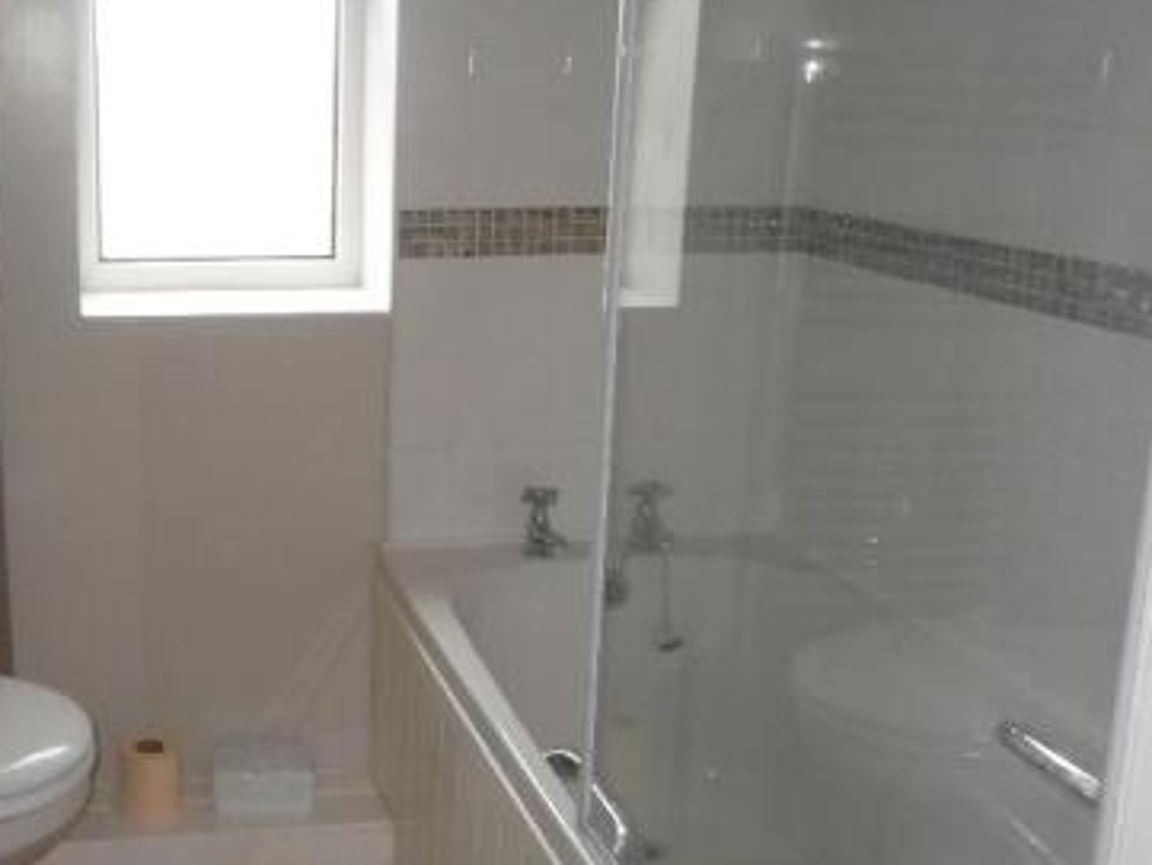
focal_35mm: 42
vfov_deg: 34.3
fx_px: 1398
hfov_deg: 42.7
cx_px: 225
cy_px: 372
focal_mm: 4.7
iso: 200
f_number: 2.8
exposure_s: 1/30
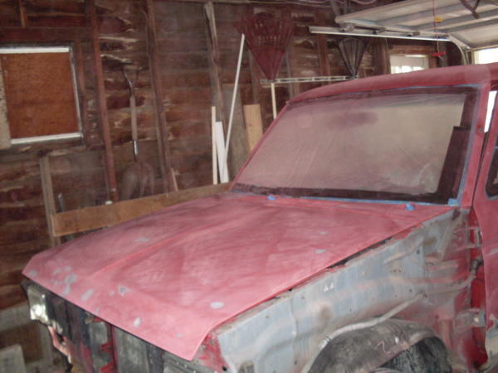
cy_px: 186
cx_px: 249
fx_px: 547
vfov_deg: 37.7
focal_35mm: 38
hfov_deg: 49.0
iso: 200
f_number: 2.8
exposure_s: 1/45
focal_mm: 6.3
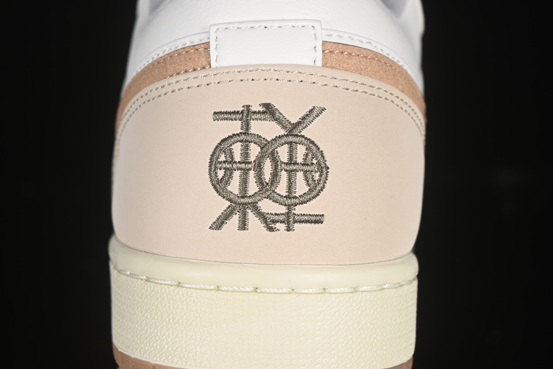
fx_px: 1152
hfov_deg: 27.0
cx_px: 276
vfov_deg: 18.2
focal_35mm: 75
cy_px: 184
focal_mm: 50
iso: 160
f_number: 7.1
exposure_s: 1/80
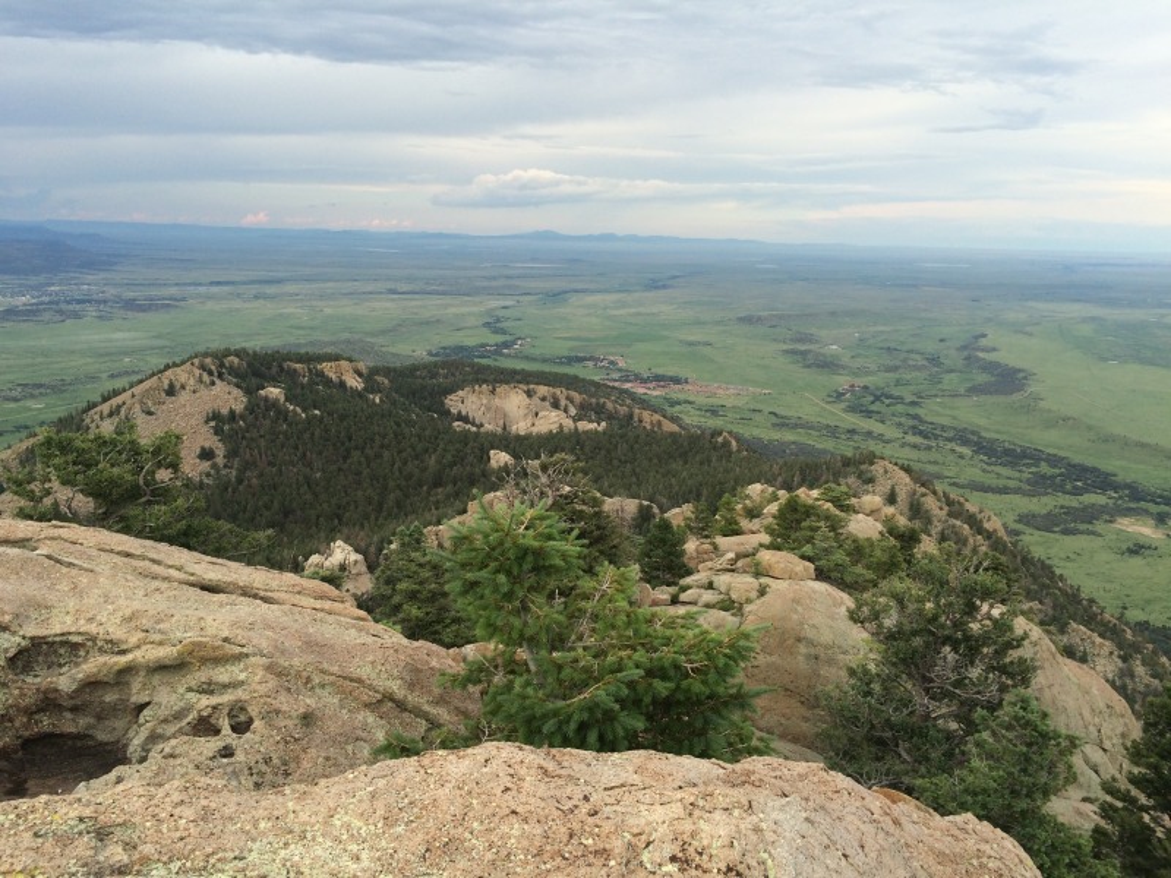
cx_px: 586
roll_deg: -0.5
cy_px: 439
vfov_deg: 48.2
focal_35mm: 29
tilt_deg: -14.2
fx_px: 981
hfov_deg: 61.7
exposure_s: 1/483
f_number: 2.2
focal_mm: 4.15
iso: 32
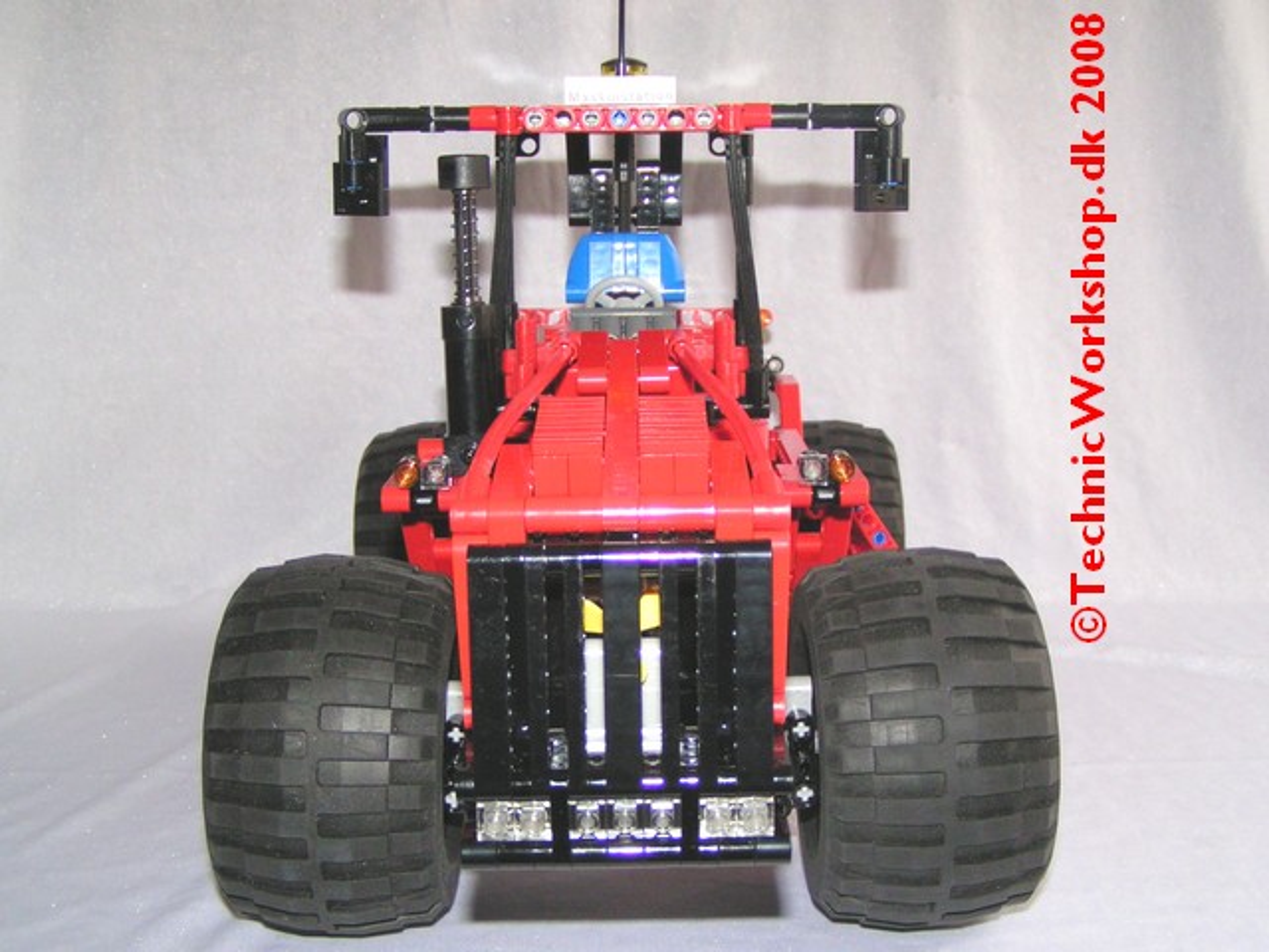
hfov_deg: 49.0
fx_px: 1393
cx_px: 634
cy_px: 476
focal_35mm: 38
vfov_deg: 37.7
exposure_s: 1/40
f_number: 2.8
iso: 200
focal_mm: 5.8
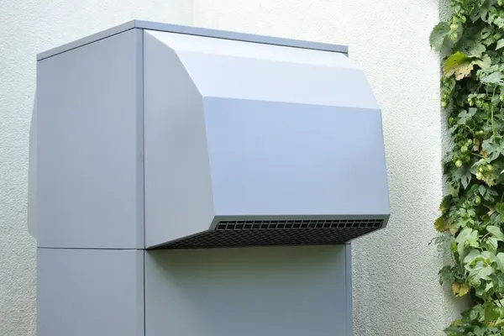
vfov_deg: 22.6
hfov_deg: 33.4
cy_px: 168
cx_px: 252
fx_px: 840
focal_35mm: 60
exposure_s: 1/200
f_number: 4
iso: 200
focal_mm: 40
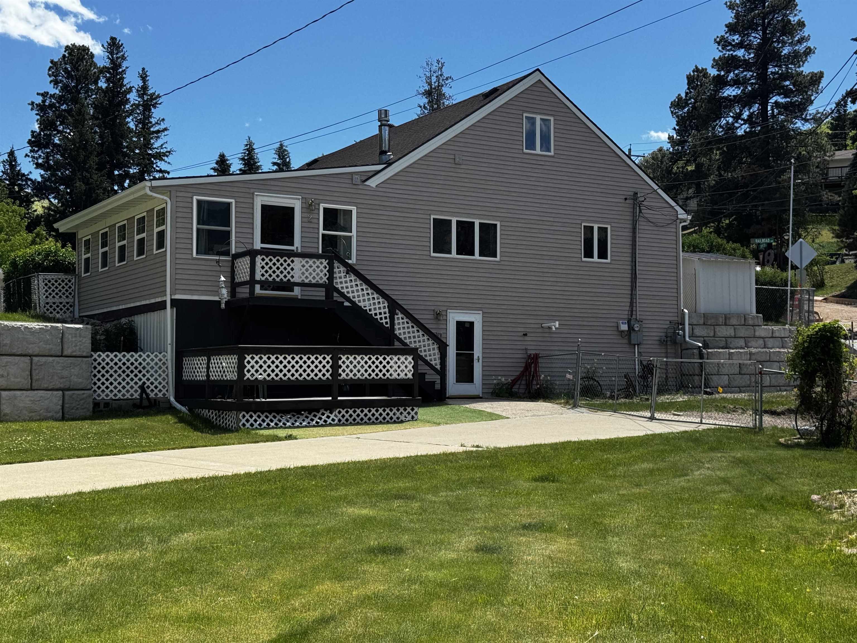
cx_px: 428
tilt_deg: +3.2
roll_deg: +0.2
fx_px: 1188
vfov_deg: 30.3
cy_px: 322
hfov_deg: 39.7
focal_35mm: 48
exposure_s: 1/2833
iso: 64
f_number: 1.78
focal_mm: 6.76
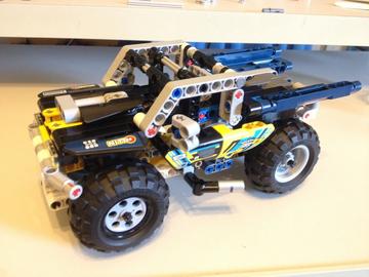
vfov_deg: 40.7
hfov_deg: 52.6
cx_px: 184
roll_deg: -3.6
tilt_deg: -29.8
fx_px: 373
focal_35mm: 35
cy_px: 138
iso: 400
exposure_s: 1/15
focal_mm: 4.28
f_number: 2.4
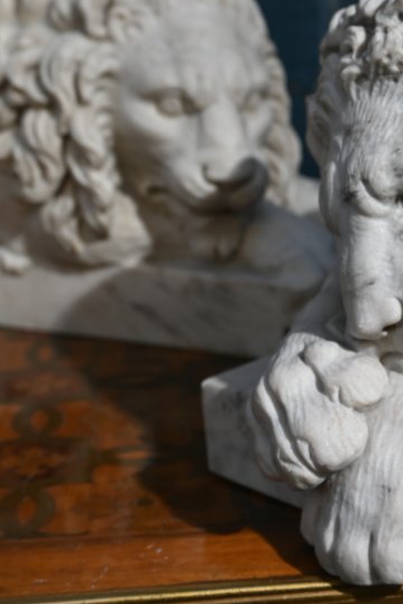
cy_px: 303
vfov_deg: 27.1
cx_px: 375
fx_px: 1252
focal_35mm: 75
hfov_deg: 18.0
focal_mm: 22.5
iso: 110
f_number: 5.6
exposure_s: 1/250
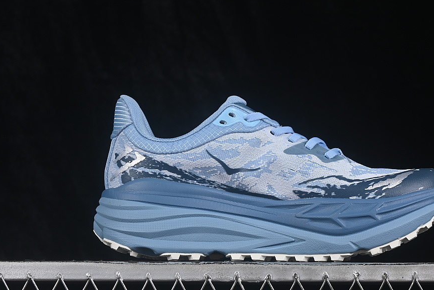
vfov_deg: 14.7
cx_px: 264
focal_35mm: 93
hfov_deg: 21.9
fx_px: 1121
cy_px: 150
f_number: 8
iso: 160
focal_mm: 50
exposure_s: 1/80
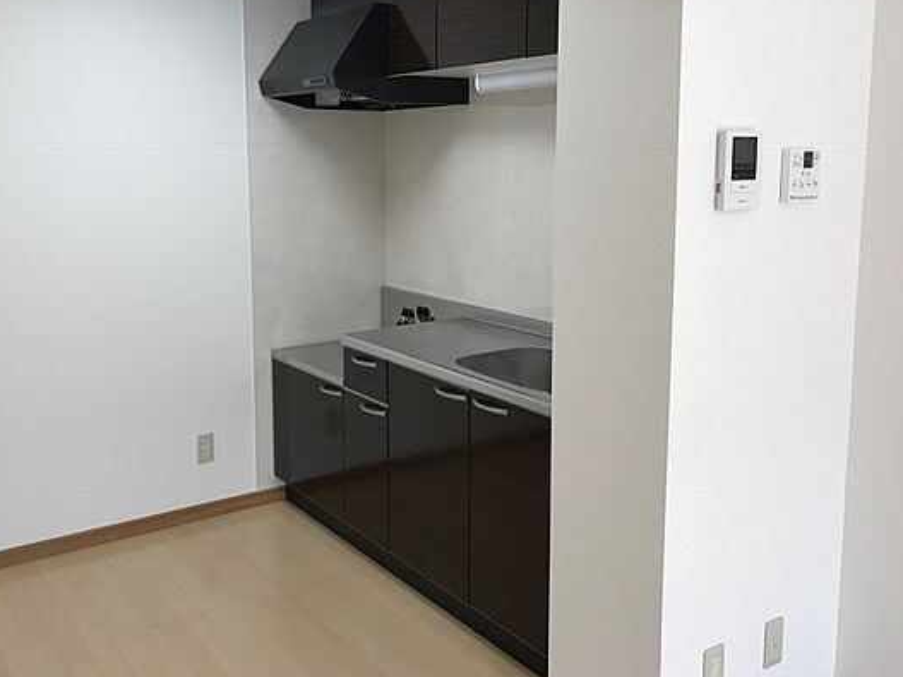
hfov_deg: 53.8
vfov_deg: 41.6
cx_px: 392
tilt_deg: -6.3
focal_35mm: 34
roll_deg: -0.5
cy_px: 279
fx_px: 887
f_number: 1.8
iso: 40
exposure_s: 1/125
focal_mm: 3.99
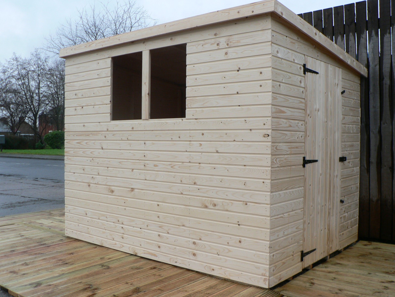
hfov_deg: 51.4
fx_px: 411
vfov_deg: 39.7
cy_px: 148
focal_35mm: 36
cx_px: 198
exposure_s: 1/100
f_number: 3.2
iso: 80
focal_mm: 6
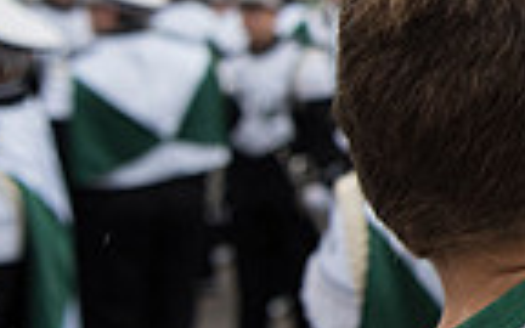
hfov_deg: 14.4
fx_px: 1874
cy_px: 89
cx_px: 886
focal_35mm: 131
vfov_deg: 10.0
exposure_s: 1/500
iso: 1600
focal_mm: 32
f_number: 3.5
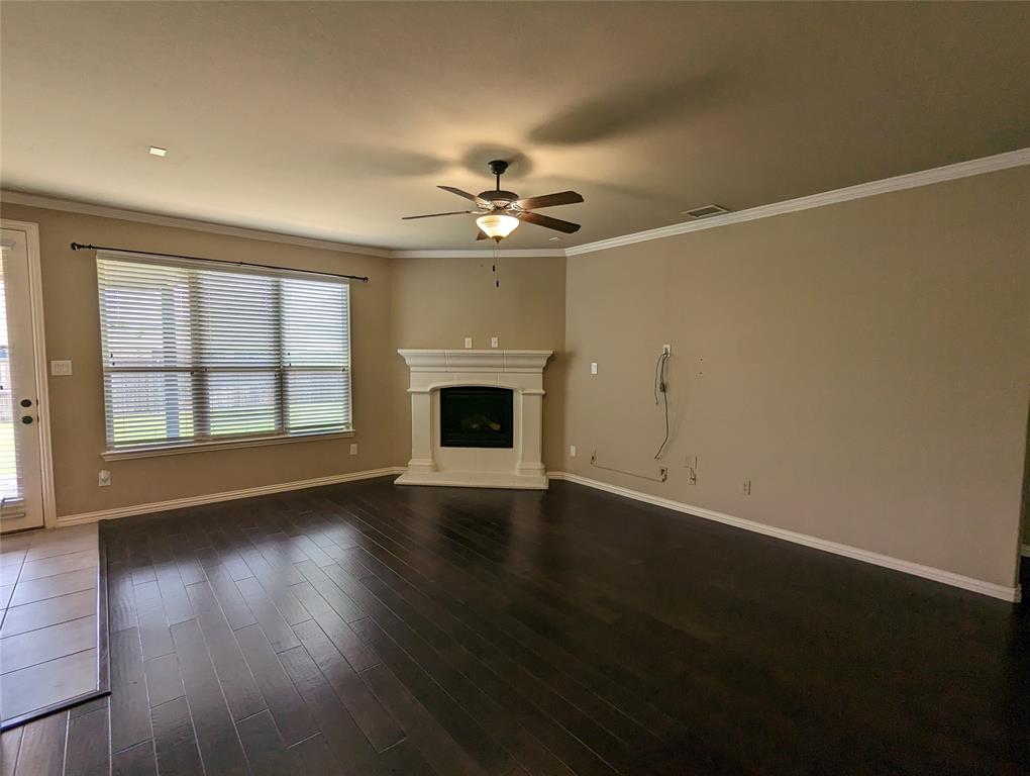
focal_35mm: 16
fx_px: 477
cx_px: 515
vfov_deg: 78.2
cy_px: 388
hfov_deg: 94.4
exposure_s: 1/111
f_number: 2.2
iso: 55
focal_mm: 2.35
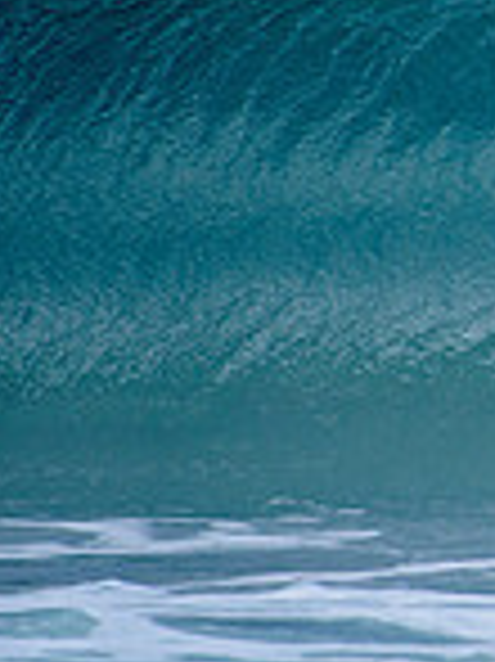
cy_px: 97
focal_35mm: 1898
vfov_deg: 1.0
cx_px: 1246
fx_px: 36241
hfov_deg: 0.8
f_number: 5.6
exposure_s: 1/2000
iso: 280
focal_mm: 500
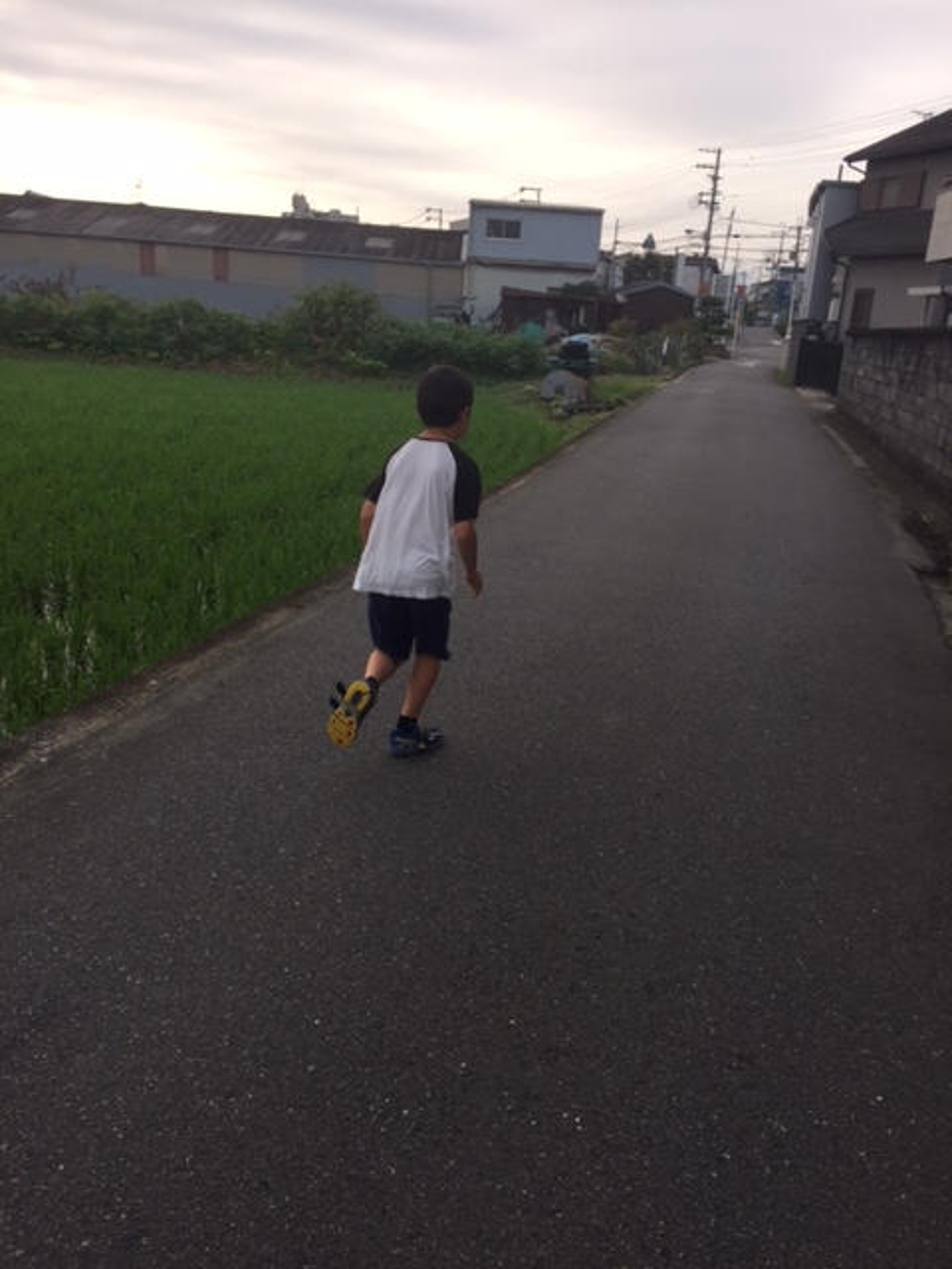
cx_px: 476
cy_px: 634
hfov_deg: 48.2
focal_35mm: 29
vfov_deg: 61.7
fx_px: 1063
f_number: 2.2
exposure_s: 1/507
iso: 32
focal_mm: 4.15
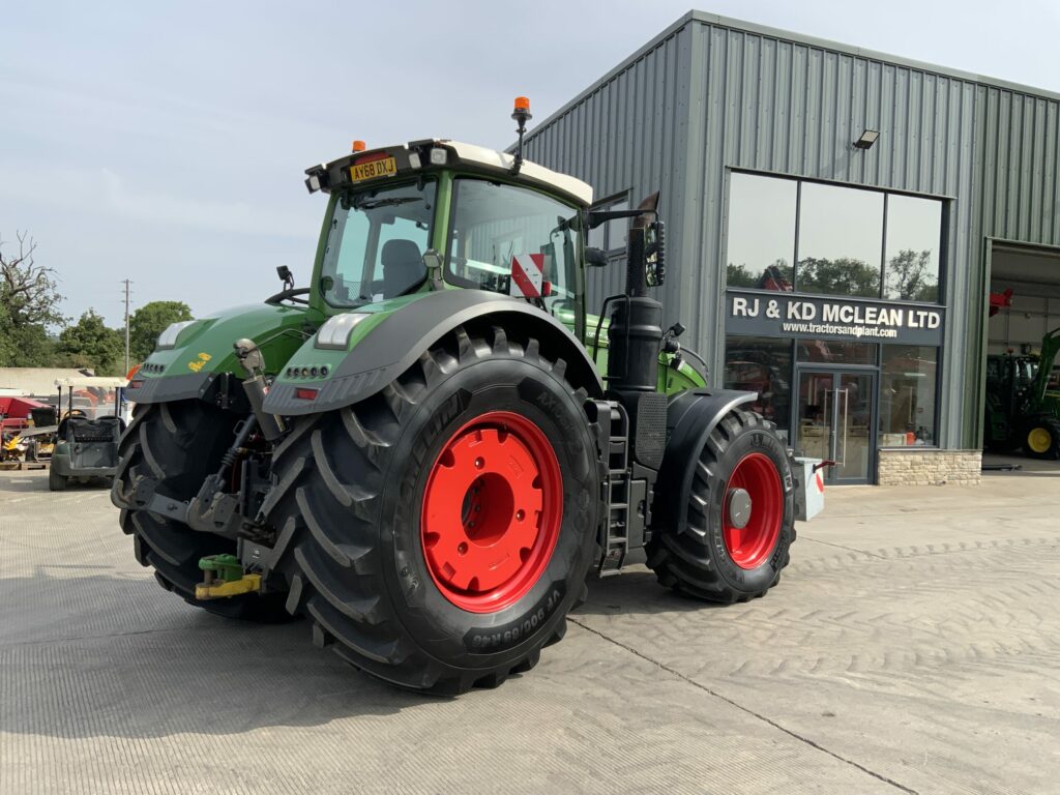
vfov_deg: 48.2
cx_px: 530
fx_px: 888
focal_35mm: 29
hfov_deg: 61.7
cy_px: 398
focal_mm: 3
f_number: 1.8
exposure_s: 1/1412
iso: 16
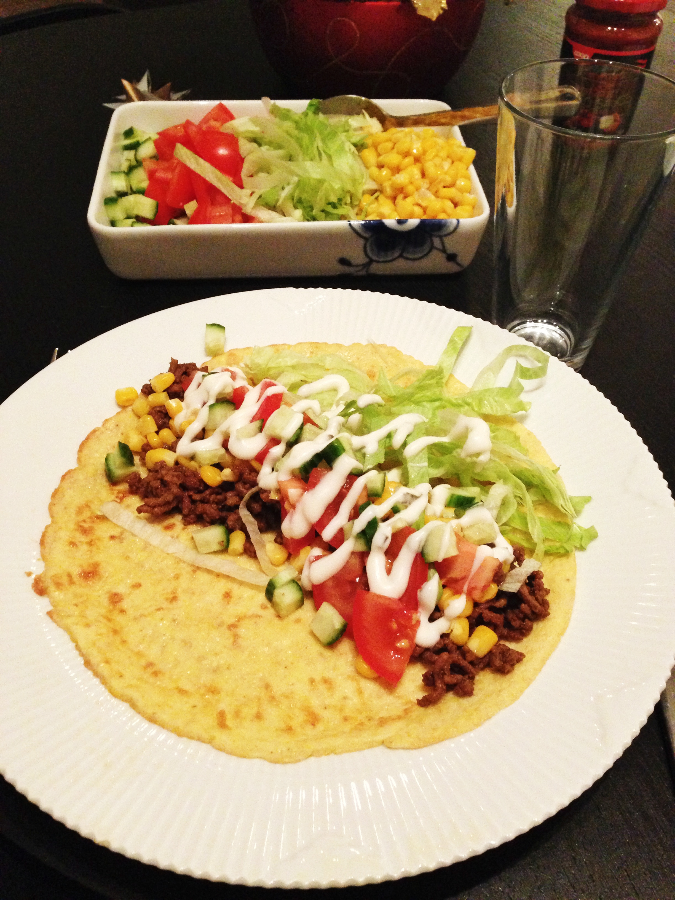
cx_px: 338
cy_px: 450
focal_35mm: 33
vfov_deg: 55.4
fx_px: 858
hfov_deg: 42.9
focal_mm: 4.12
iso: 500
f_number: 2.4
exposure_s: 1/15
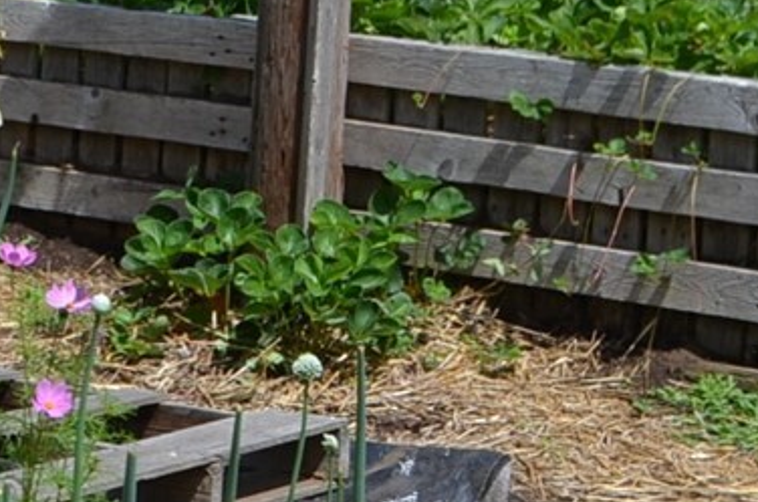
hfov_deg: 10.0
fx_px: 3992
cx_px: -806
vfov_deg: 7.2
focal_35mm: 190
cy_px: 380
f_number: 8
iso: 100
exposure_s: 1/250
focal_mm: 28
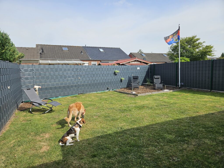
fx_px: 149
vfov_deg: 58.9
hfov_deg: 73.9
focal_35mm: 23
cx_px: 112
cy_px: 84
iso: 25
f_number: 1.8
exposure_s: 1/2122
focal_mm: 5.4
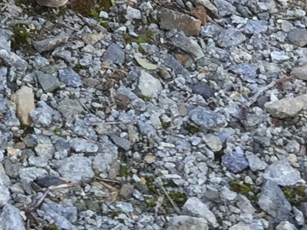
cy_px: -483
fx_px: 1633
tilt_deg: -16.1
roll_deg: +2.3
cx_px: -318
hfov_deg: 9.9
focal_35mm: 184
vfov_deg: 7.1
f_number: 2.2
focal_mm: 4.15
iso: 32
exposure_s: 1/50
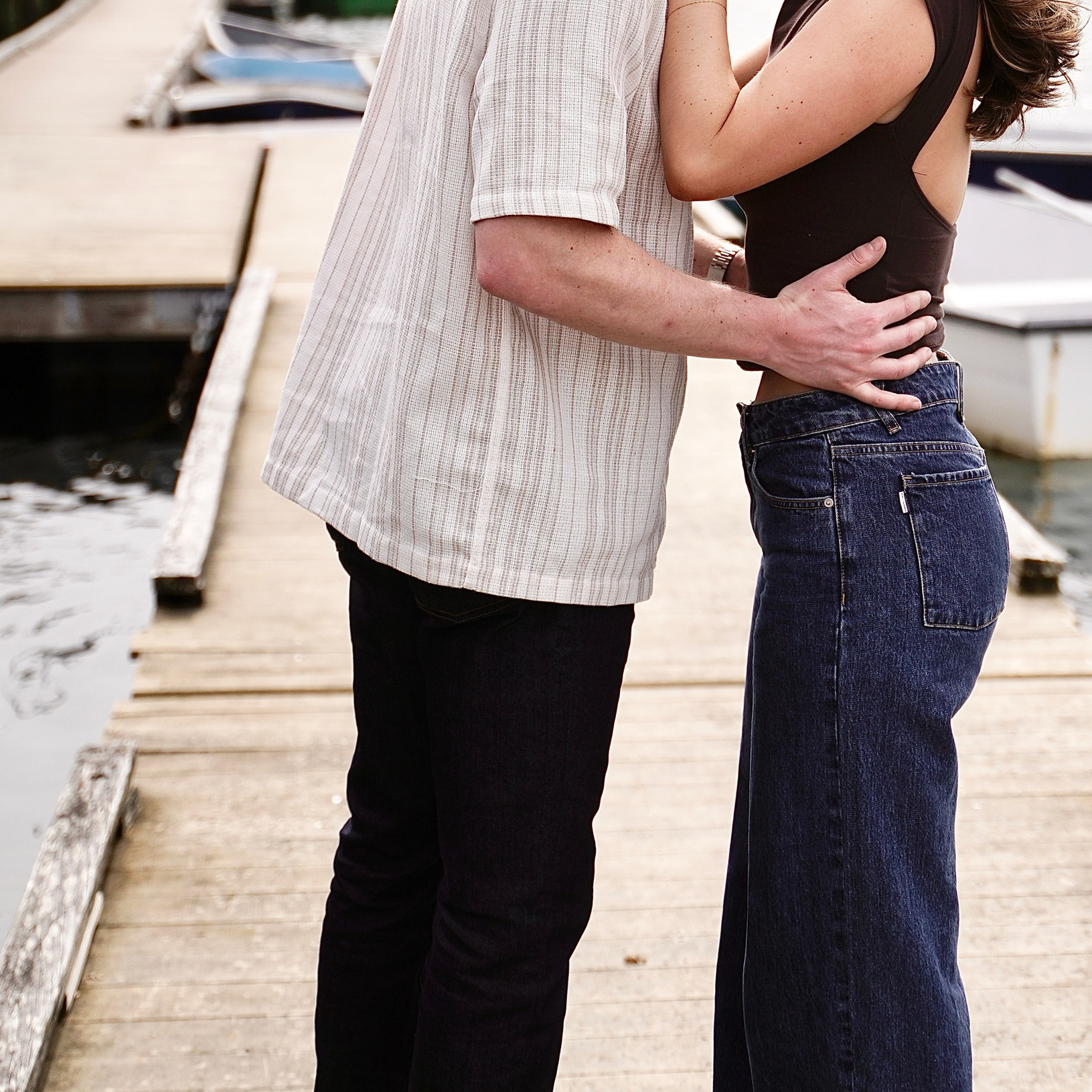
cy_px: 234
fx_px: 3498
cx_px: 775
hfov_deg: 17.7
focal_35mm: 98
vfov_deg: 17.6
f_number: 2.8
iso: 100
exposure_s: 1/2000
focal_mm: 49
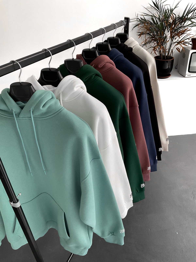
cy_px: 131
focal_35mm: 29
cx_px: 98
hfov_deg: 48.2
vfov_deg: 61.7
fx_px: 219
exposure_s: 1/75
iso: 64
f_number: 1.8
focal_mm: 3
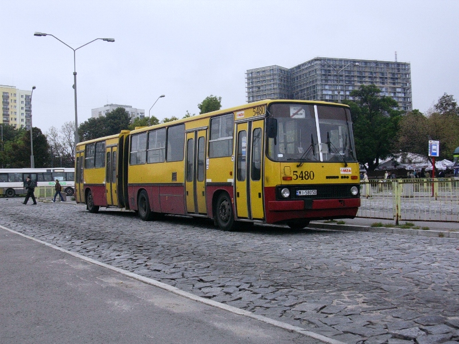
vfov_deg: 32.2
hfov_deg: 42.1
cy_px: 172
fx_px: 597
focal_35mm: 45
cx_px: 230
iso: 70
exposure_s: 1/249
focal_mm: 6.7
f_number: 2.9
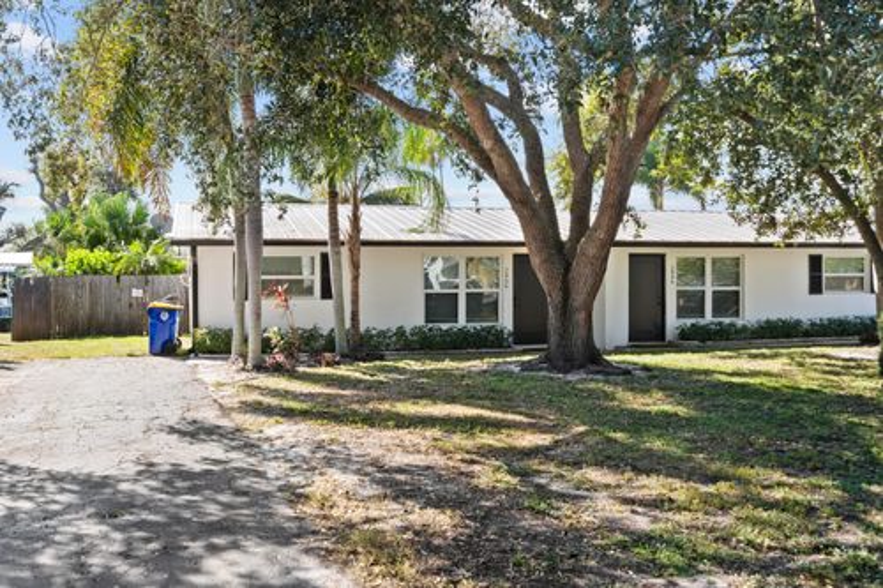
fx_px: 858
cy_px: 294
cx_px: 442
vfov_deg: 37.8
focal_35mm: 35
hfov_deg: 54.5
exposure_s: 1/160
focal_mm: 35
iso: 1600
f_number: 10
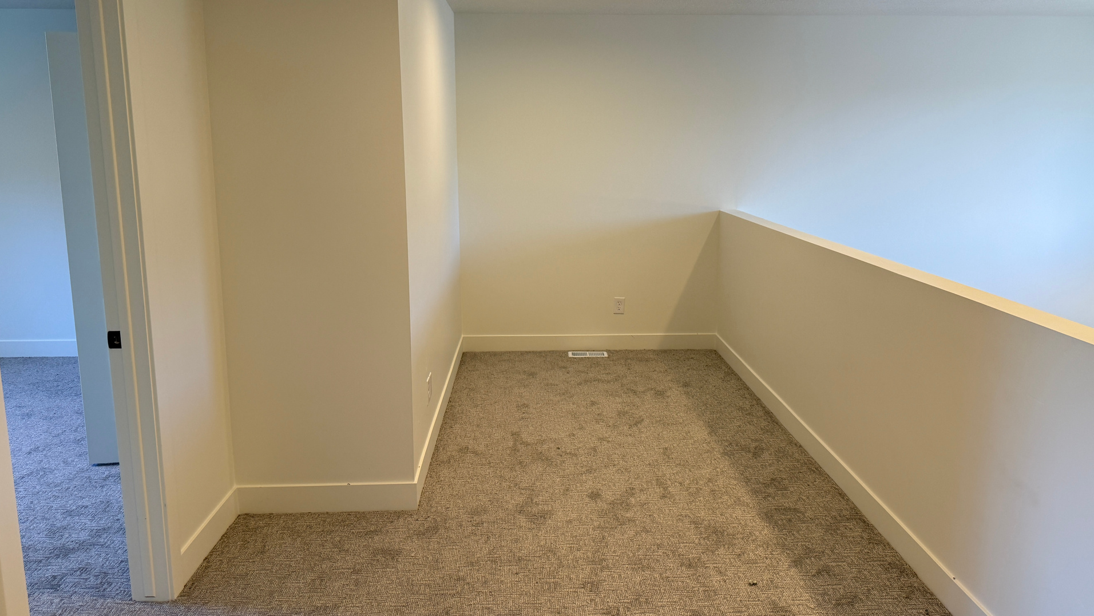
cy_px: 275
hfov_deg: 67.9
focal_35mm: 28
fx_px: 812
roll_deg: -0.2
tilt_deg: -9.0
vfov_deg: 41.5
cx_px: 564
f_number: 1.78
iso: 100
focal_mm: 6.76
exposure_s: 1/120
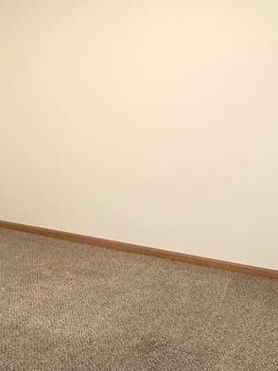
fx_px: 503
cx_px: 95
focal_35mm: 47
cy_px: 46
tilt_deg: +2.9
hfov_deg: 30.7
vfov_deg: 38.1
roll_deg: -1.8
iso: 400
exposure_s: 1/60
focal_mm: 6.76
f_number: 1.78
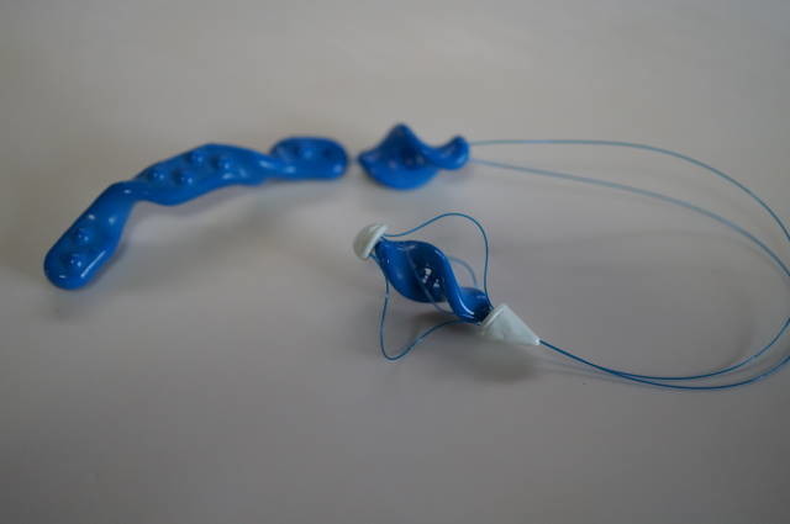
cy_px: 262
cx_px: 395
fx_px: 986
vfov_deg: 29.8
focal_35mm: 45
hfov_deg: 43.7
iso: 1000
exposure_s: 1/160
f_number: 4
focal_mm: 30
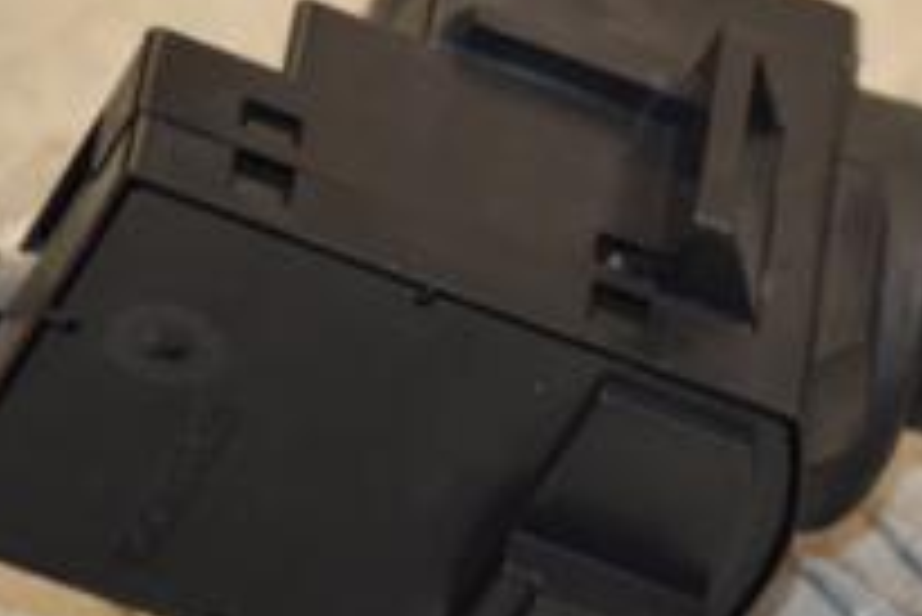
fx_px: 11801
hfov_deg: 4.5
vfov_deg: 3.0
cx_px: 1093
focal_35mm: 460
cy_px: 162
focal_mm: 105
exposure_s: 1/200
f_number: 6.3
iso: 800
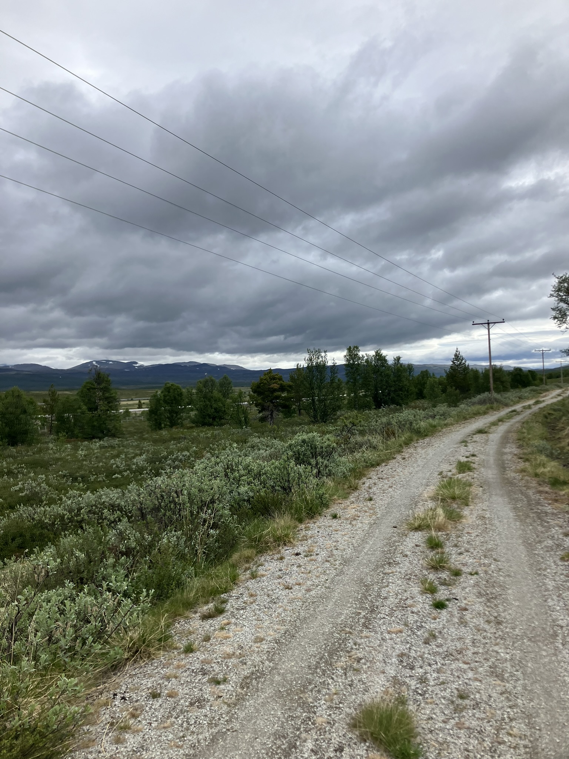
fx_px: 614
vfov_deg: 63.4
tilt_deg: -2.1
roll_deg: +0.9
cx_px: 284
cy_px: 380
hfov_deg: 49.7
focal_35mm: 28
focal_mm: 3.99
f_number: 1.8
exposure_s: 1/1621
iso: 32
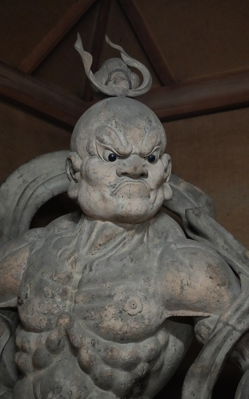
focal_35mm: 112
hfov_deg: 11.7
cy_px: 203
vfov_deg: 18.6
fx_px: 1216
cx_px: 126
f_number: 4
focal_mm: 105
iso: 10000
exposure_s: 1/160
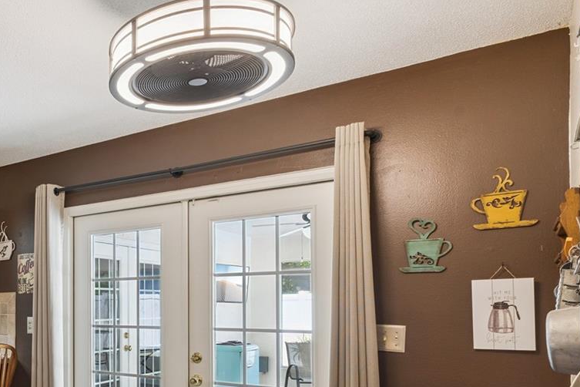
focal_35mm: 35
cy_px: 299
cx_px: 34
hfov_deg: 47.5
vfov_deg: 36.7
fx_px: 565
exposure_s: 1/6
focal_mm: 16.5
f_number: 10
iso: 400
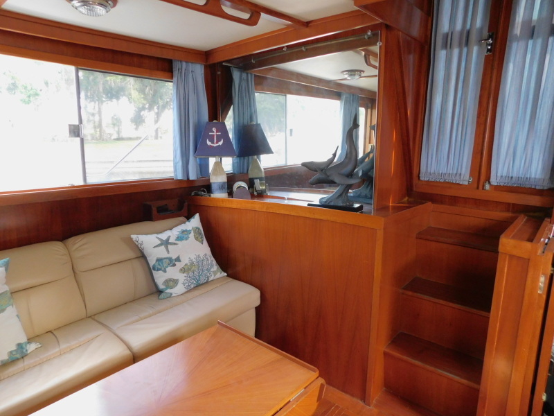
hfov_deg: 73.9
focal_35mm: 23
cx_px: 277
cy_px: 208
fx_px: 368
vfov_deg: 58.9
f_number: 3
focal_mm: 4
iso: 400
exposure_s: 1/30
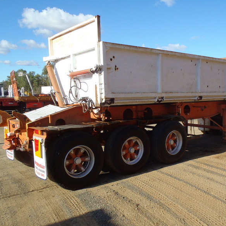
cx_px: 152
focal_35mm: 34
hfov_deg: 47.6
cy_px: 115
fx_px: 251
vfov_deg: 48.4
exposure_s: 1/400
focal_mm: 5
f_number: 3.9
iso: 80
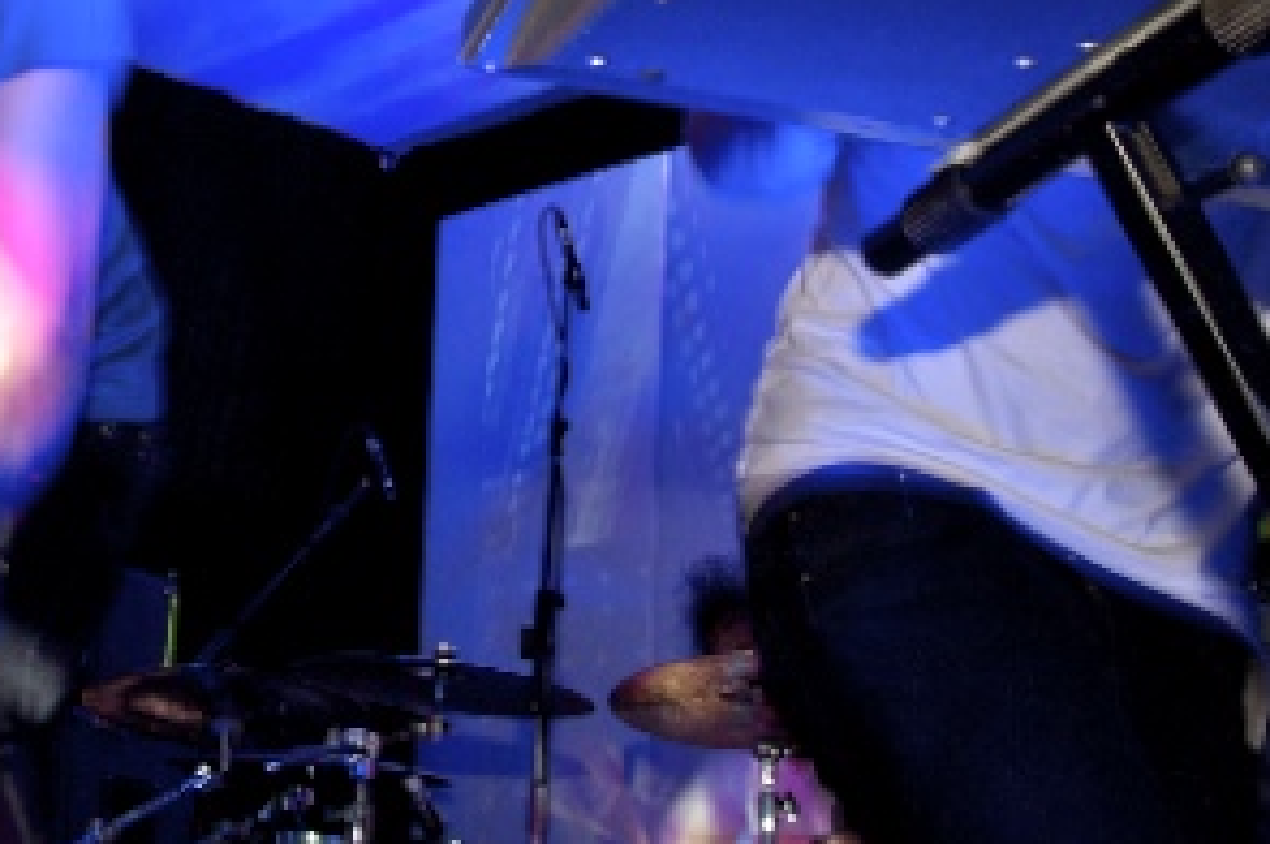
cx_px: 314
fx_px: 2749
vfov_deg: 17.4
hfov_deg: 25.7
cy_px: 276
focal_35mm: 78
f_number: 10
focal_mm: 24
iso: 400
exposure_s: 1/15
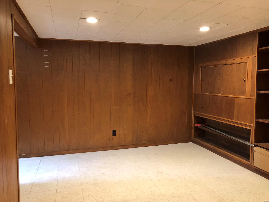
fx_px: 218
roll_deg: +1.1
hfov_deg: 63.4
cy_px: 101
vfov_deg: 49.7
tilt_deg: -4.6
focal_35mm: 28
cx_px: 134
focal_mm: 4
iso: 80
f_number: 1.8
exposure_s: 1/15
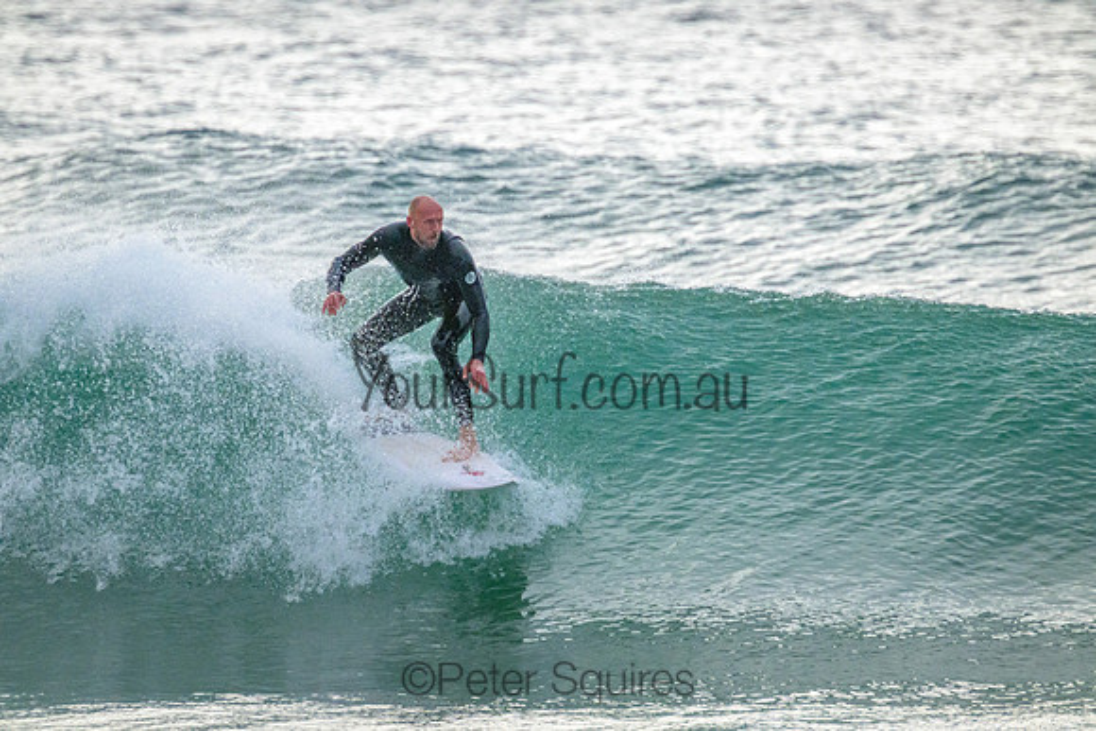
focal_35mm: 800
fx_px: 24360
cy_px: 366
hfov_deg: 2.6
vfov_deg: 1.7
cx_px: 548
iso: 5000
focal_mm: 800
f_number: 11
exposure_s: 1/2000
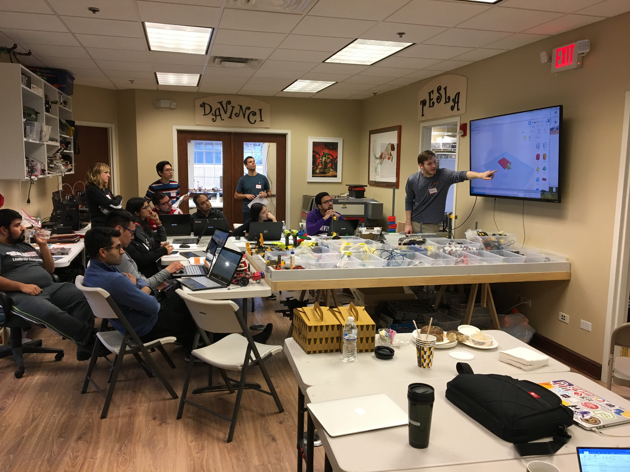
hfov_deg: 61.7
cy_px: 236
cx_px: 315
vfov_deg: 48.2
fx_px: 528
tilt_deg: -6.9
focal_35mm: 29
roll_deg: -1.7
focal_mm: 4.15
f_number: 2.2
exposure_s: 1/30
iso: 40
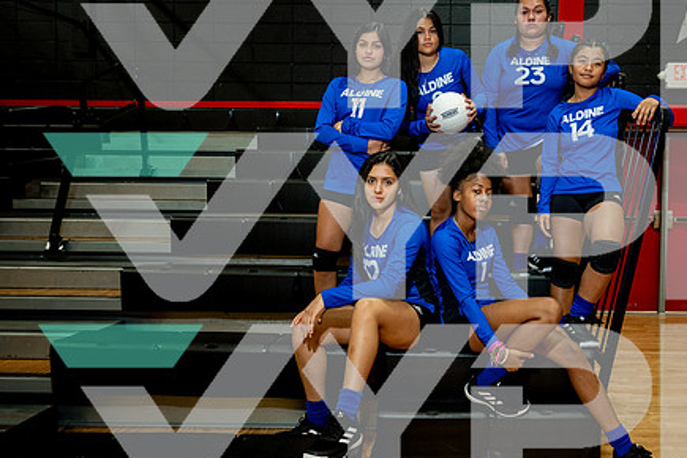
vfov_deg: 41.1
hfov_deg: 57.7
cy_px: 217
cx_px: 445
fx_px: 611
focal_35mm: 32
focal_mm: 24
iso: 1000
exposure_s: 1/100
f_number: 5.6
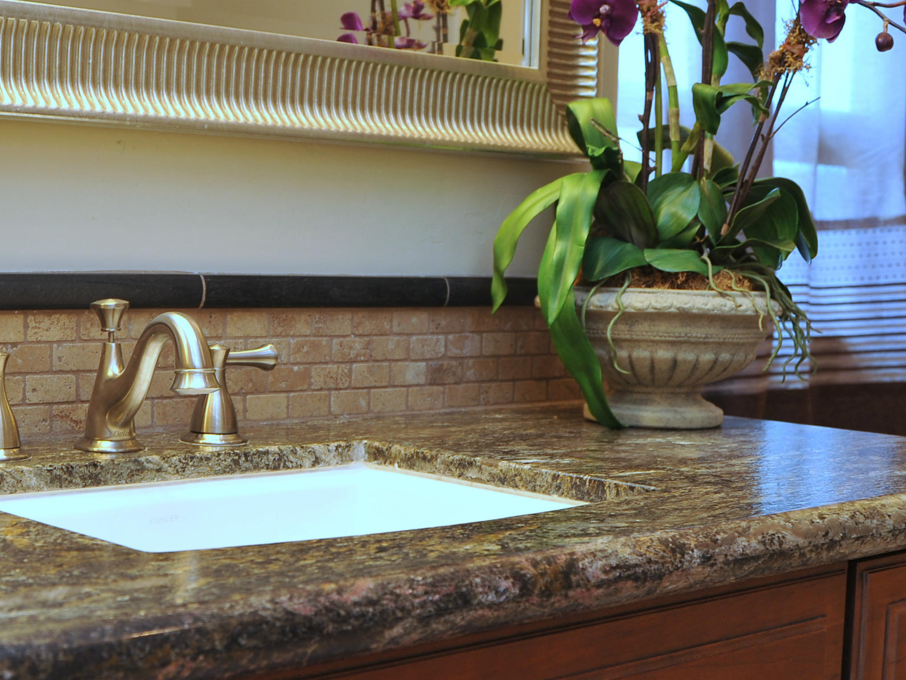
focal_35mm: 63
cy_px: 361
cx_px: 244
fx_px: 1649
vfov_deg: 23.3
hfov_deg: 30.3
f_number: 5.6
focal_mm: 35
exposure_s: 1/25
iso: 500
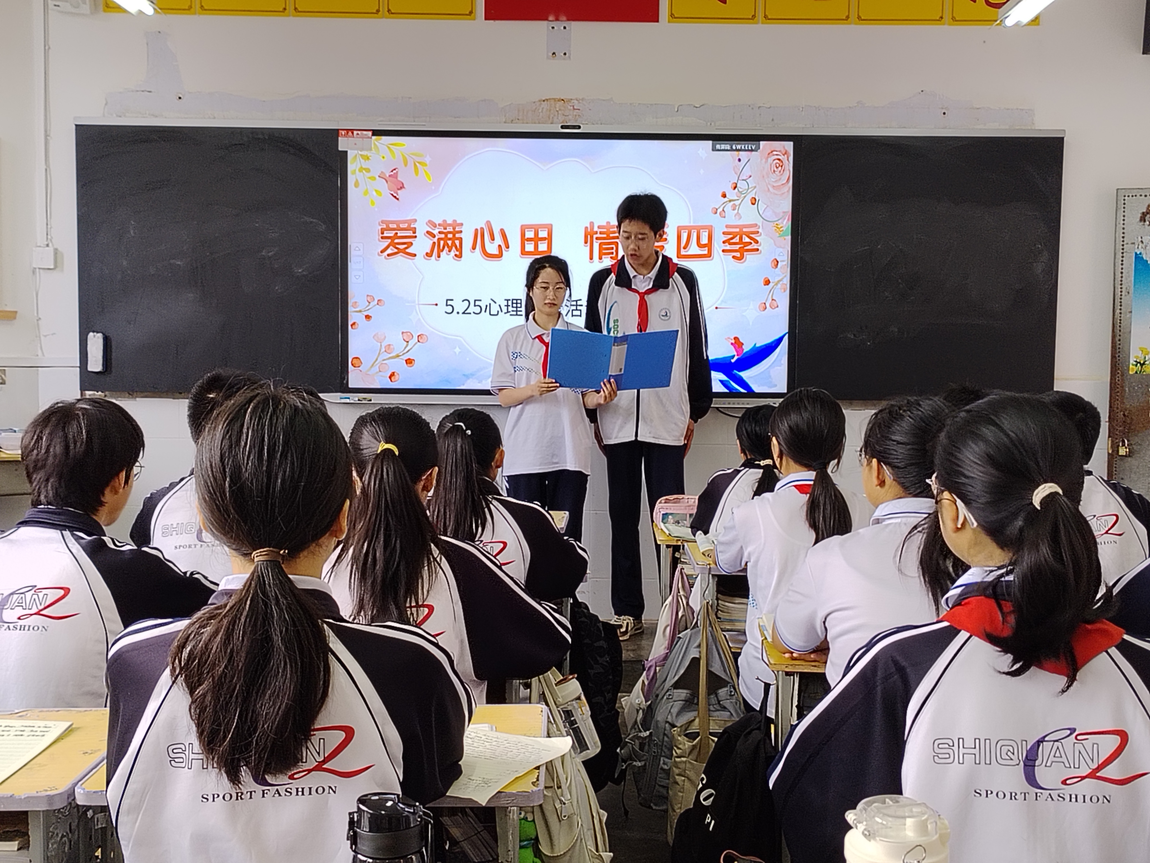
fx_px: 1296
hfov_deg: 47.9
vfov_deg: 36.8
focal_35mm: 39
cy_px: 432
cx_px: 575
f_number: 1.8
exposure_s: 1/50
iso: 157
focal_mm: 4.26
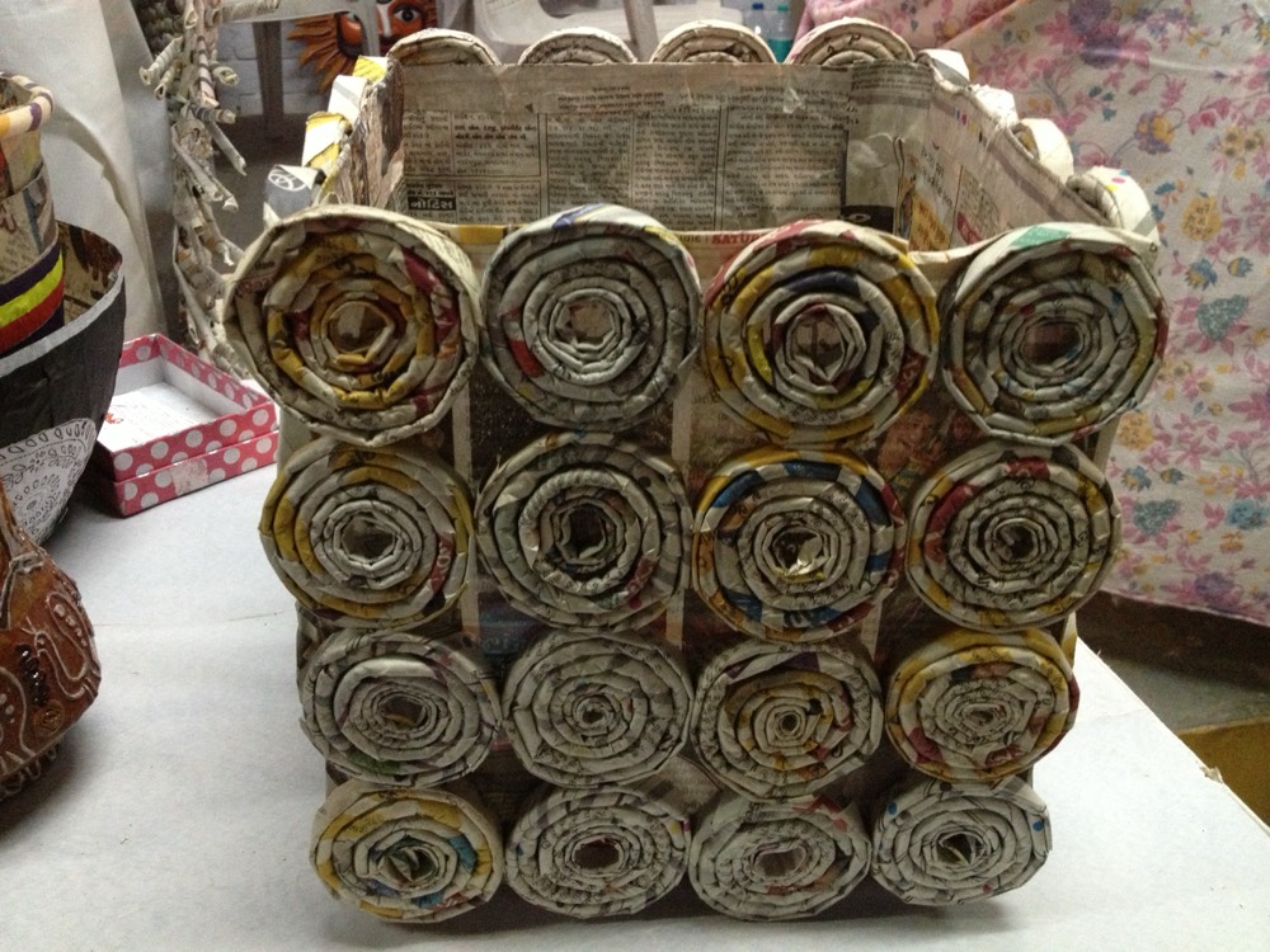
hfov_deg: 52.6
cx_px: 635
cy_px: 476
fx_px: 1284
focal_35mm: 35
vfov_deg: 40.7
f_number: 2.4
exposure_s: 1/15
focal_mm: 4.28
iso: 400
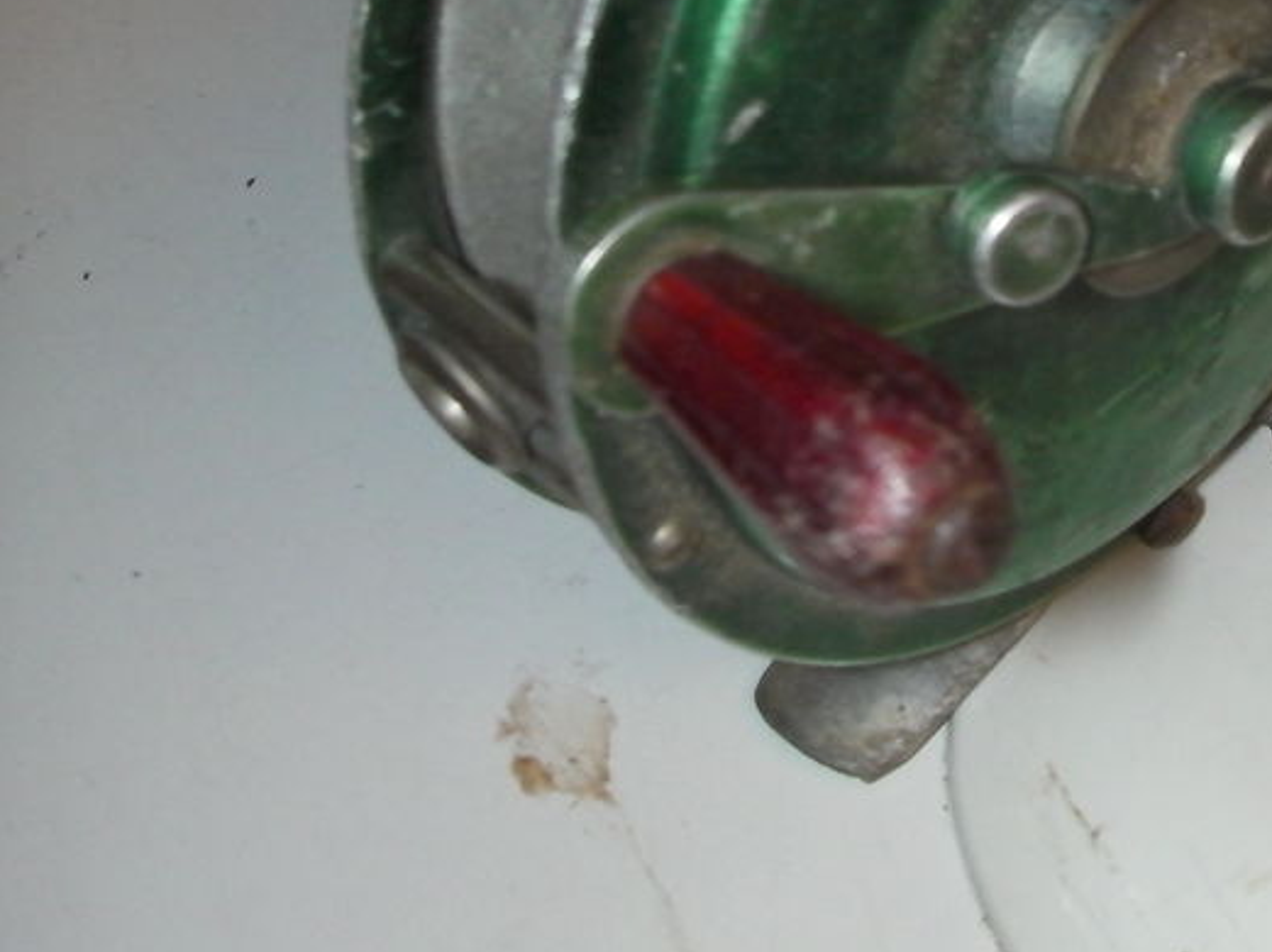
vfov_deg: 19.7
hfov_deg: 26.4
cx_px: 945
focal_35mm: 73
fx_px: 2681
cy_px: 76
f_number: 5.6
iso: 200
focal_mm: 6.3
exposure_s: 1/30
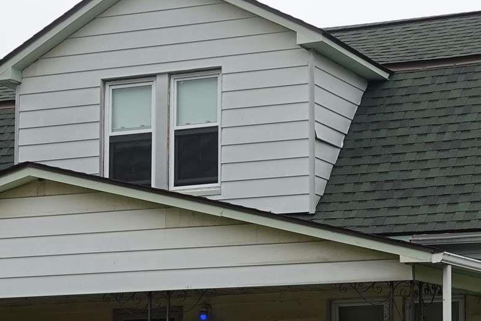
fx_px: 1871
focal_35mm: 140
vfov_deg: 9.7
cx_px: 357
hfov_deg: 14.6
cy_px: 359
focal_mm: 13.76
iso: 125
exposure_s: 1/200
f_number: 5.6
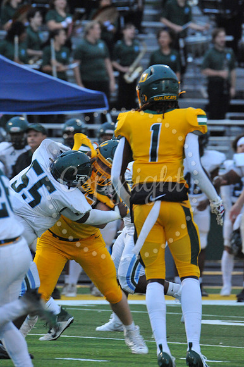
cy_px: 184
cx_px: 122
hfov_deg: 2.3
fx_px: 6107
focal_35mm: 600
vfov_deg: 3.4
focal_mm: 600
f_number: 11
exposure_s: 1/200
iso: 6400
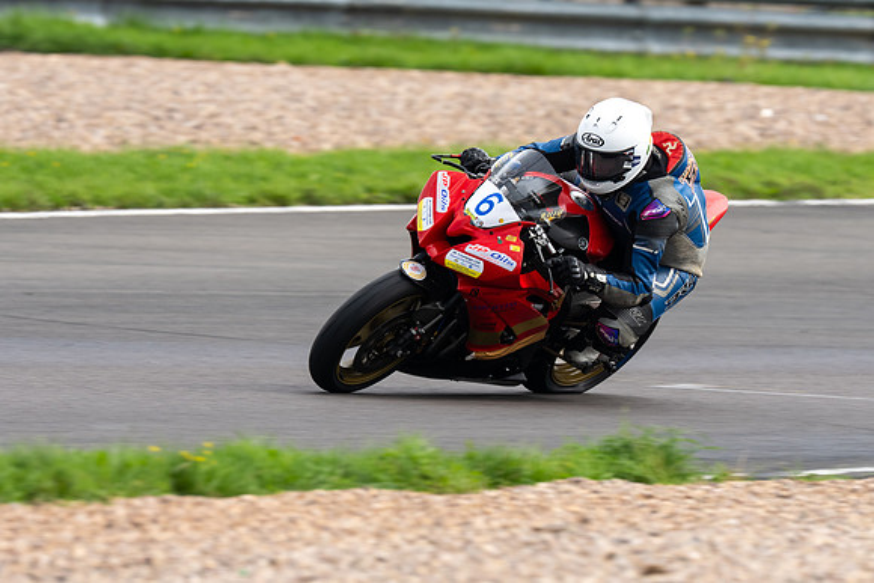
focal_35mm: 925
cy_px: 313
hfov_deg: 2.2
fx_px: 22461
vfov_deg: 1.5
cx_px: 437
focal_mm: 600
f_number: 6.3
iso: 200
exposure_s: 1/500
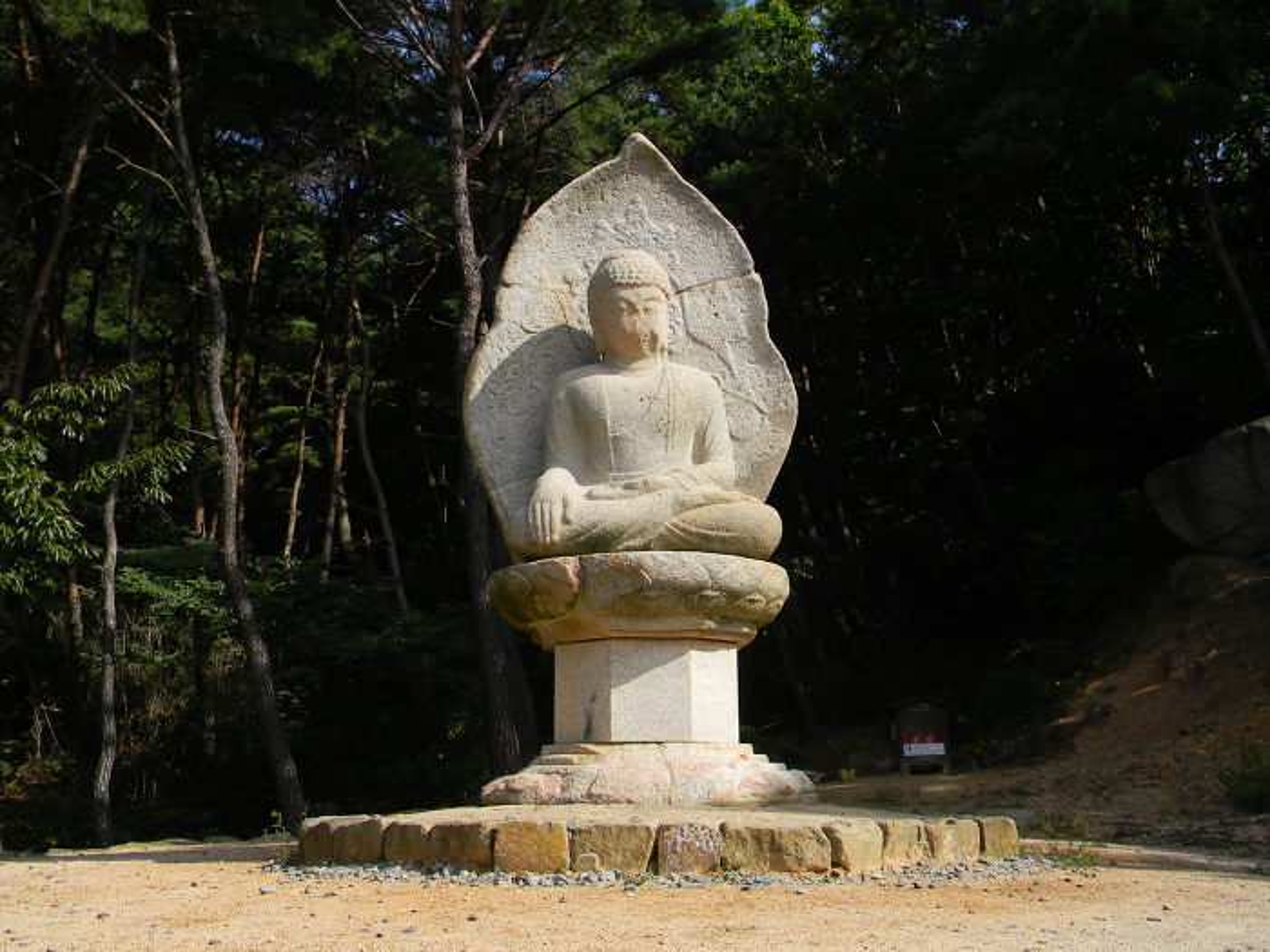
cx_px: 635
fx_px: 1321
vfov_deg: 39.7
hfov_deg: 51.4
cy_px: 476
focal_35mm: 36
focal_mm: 6.4
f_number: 7.4
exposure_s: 1/221
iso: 80
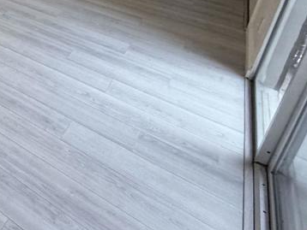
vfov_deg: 30.3
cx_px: -93
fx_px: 355
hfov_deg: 33.7
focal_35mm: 40
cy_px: -50
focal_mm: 2.22
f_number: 2.2
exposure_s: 1/120
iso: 250
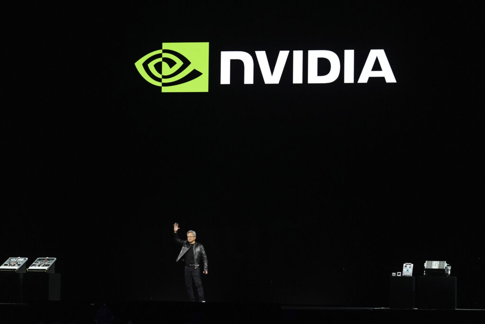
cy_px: 162
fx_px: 1846
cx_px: 242
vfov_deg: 10.0
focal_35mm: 137
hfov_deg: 15.0
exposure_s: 1/500
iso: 2500
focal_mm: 137
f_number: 2.8
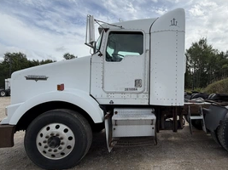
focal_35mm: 21
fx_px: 138
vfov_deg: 63.4
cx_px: 155
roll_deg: -0.5
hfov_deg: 76.2
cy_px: 88
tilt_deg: +0.5
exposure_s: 1/1211
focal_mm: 2.22
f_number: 2.2
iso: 25
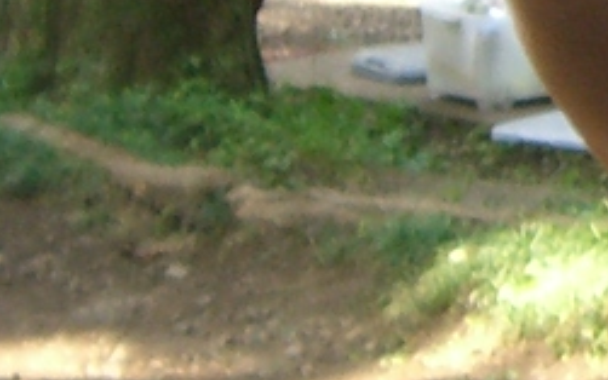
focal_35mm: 257
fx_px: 4259
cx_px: 1129
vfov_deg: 5.1
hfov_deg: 7.9
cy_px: -194
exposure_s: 1/125
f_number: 2.7
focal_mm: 6.2
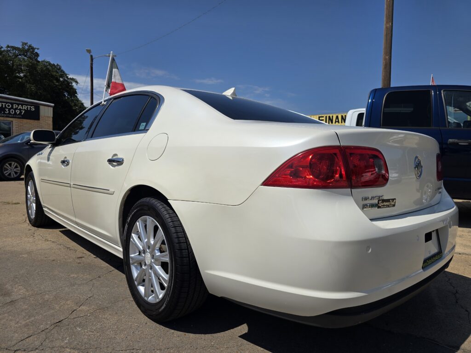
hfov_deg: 73.9
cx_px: 236
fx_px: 313
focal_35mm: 23
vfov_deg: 58.9
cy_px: 176
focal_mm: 6.3
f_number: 1.7
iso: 12
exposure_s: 1/1889
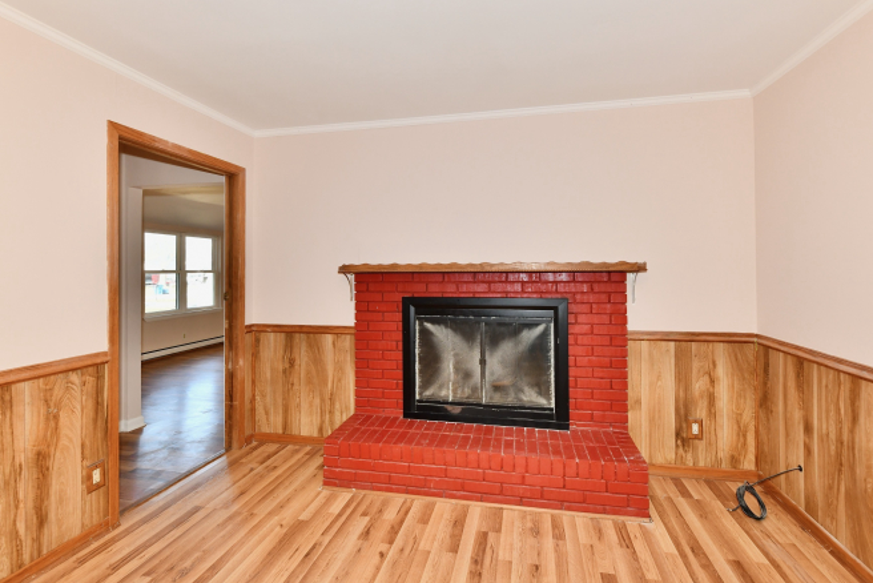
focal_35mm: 16
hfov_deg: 96.7
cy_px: 269
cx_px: 452
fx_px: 388
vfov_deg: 73.7
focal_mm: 14
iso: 640
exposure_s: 1/60
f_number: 6.3
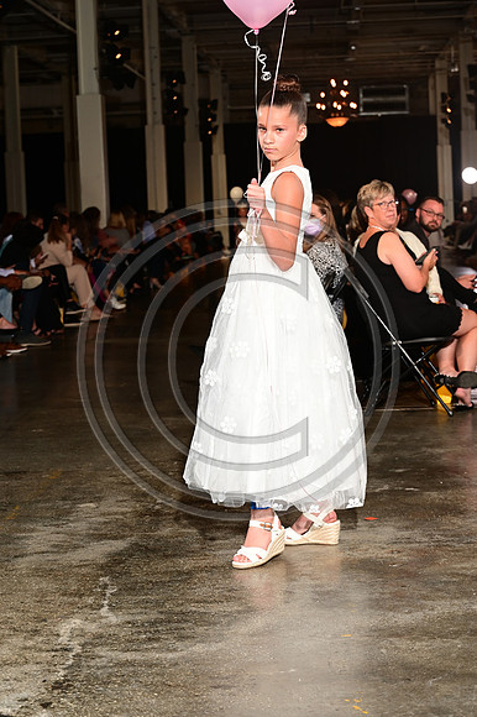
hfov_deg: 19.4
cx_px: 238
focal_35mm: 70
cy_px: 358
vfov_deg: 28.9
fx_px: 1393
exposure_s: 1/125
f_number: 6.3
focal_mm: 70
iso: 1000
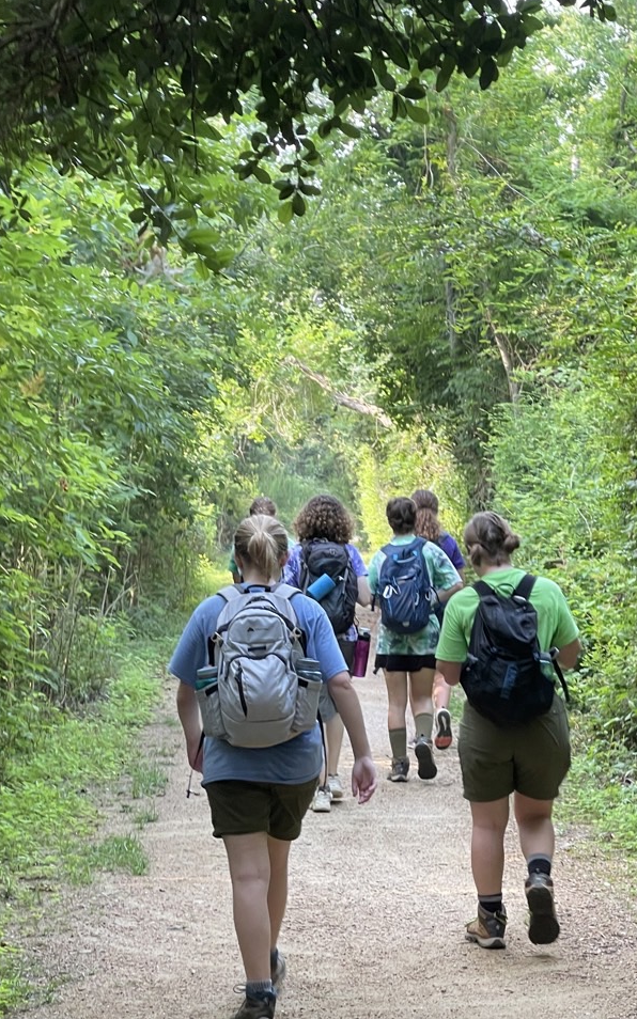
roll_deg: +1.6
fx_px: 2528
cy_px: 507
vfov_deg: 22.8
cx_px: 320
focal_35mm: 91
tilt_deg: -4.7
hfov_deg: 14.4
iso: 64
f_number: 2.2
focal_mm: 7.5
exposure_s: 1/99
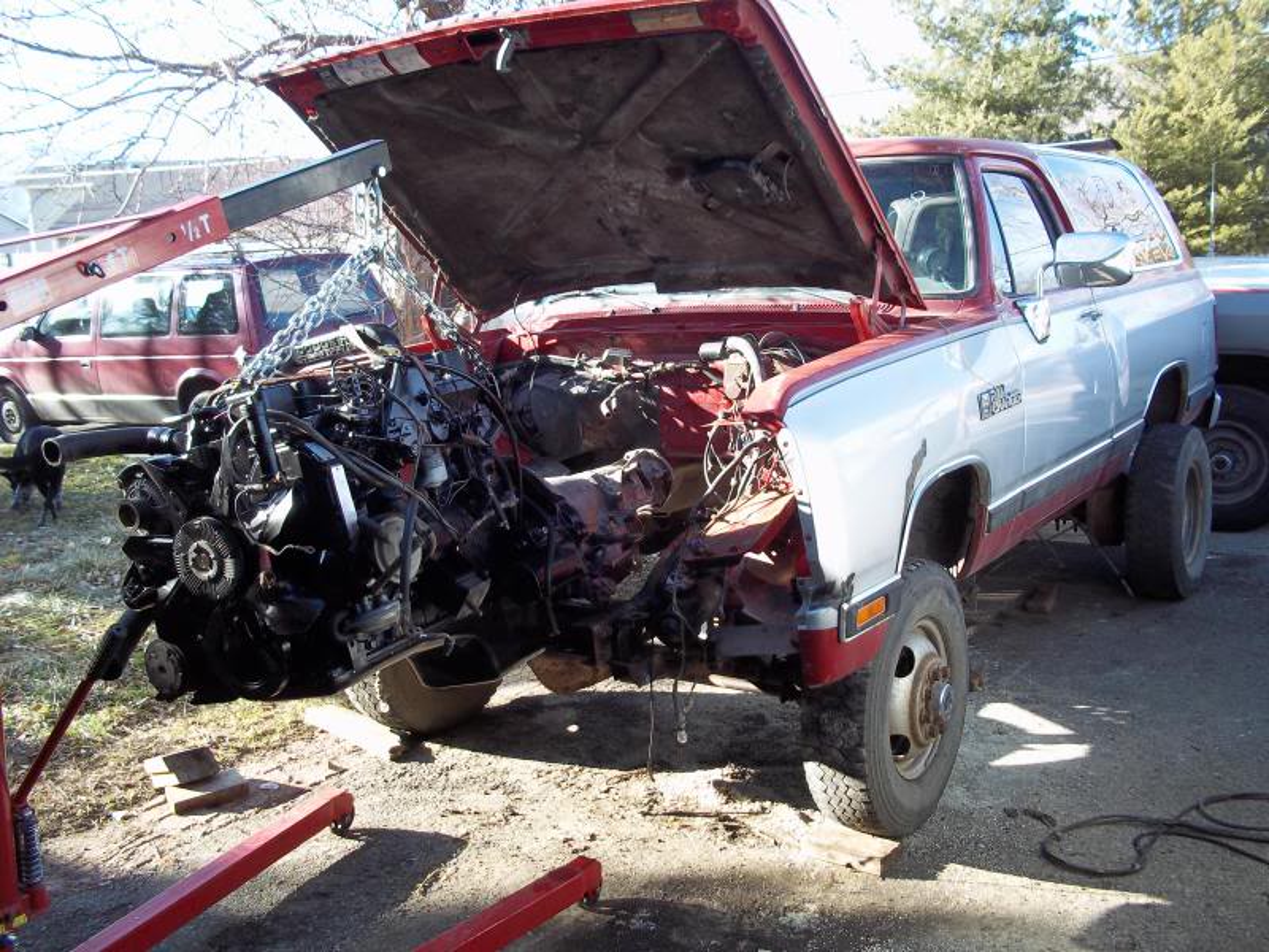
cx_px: 634
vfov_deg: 39.7
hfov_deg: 51.4
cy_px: 476
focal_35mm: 36
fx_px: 1320
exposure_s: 1/125
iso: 80
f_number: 3.1
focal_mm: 6.5
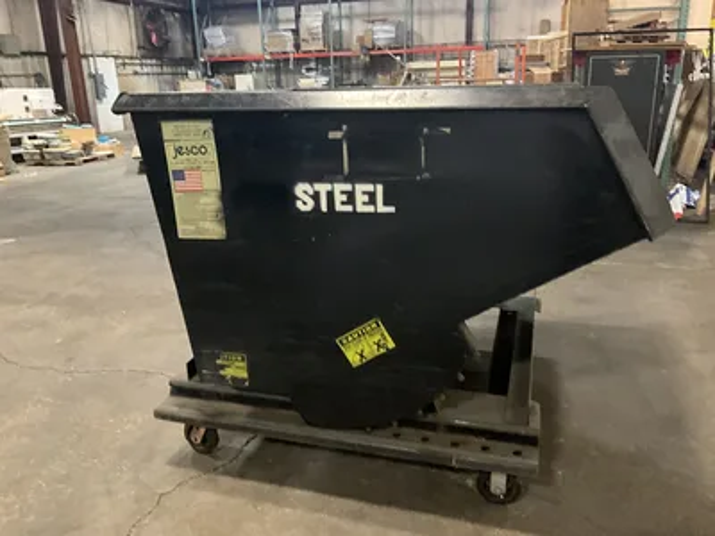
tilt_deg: -19.3
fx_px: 599
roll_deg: +1.2
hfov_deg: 61.7
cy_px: 268
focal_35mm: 29
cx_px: 358
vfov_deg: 48.2
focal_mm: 3
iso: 320
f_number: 1.8
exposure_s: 1/40
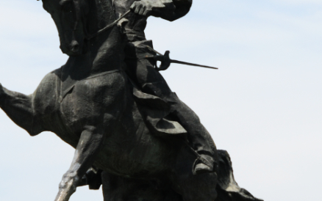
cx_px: 133
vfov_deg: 4.0
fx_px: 2907
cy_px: 81
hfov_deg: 6.3
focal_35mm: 331
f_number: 9
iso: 320
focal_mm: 95
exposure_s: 1/1000
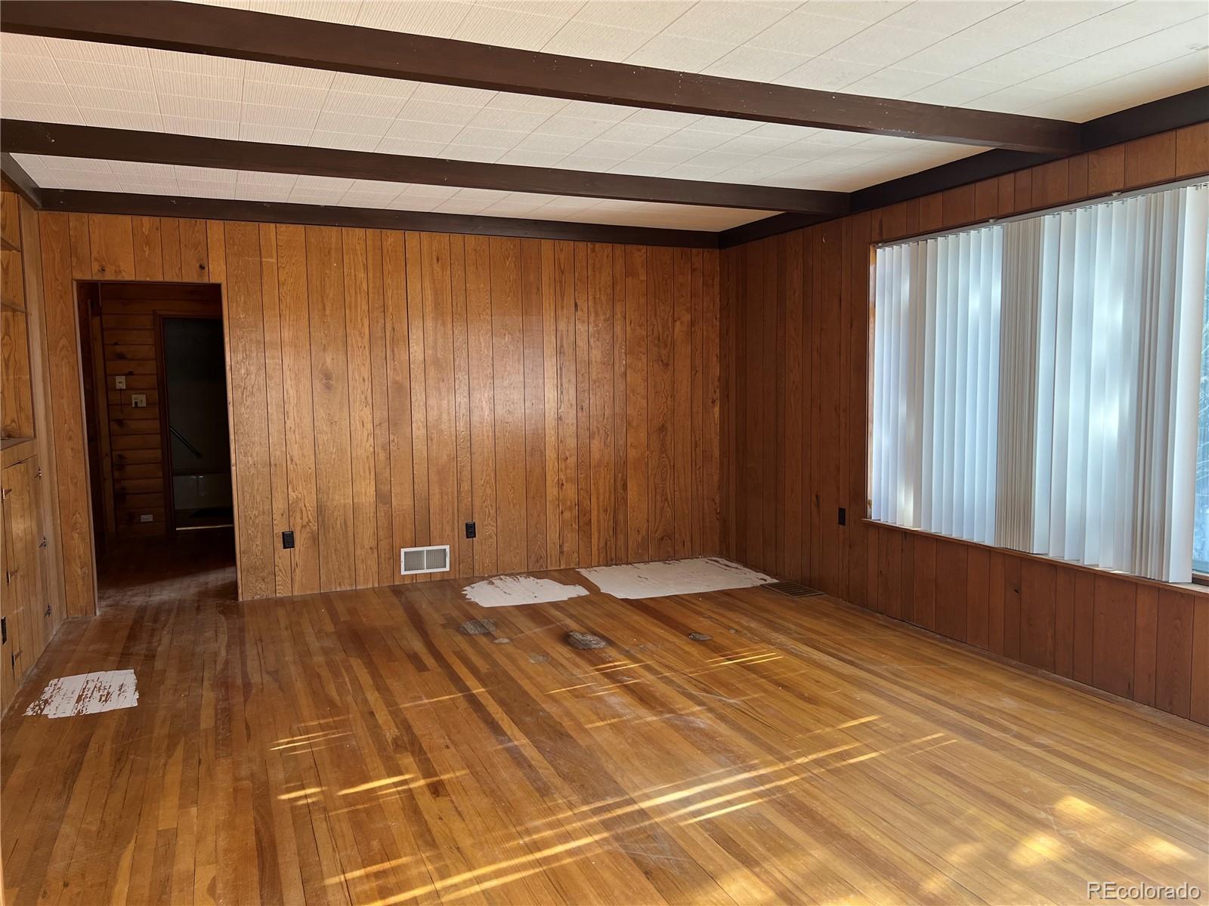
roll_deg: +0.8
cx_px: 604
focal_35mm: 26
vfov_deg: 53.1
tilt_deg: -4.4
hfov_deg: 67.3
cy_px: 453
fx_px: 908
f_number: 1.5
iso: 100
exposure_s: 1/121
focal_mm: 5.7
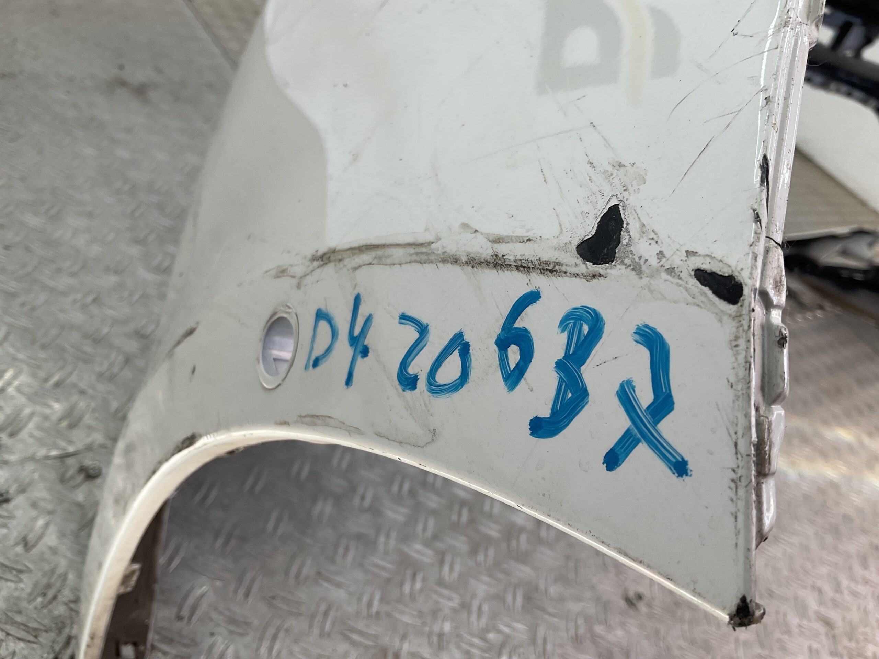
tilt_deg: -35.8
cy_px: 330
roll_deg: -30.8
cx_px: 440
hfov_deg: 61.7
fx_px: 736
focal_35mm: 29
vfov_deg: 48.2
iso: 16
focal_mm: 3
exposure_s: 1/147
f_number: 1.8
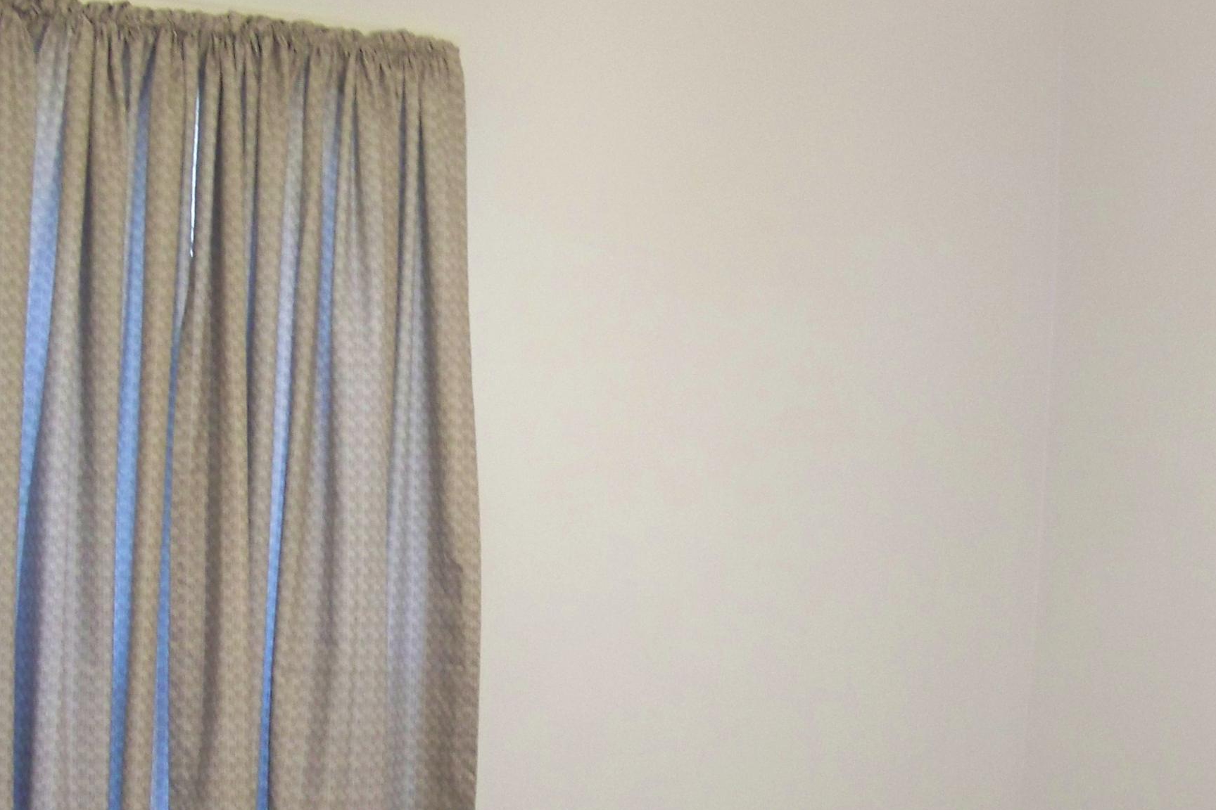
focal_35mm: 65
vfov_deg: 20.4
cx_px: 413
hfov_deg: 30.7
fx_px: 2195
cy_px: 754
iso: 200
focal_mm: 5.85
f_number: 2.8
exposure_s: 1/30
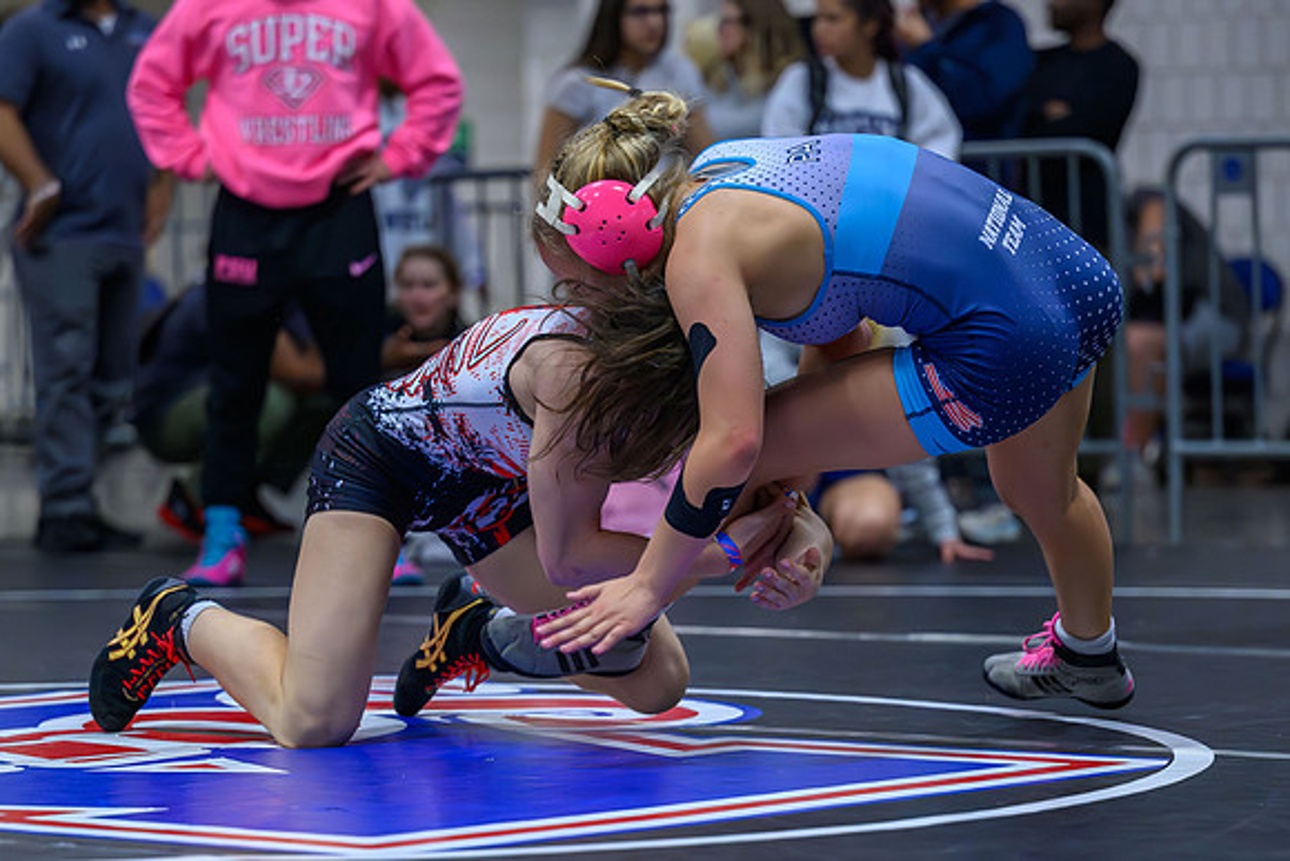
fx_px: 5352
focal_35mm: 149
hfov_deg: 13.7
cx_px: 586
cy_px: 596
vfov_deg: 9.2
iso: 10000
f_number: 2.8
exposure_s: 1/800
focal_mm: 104
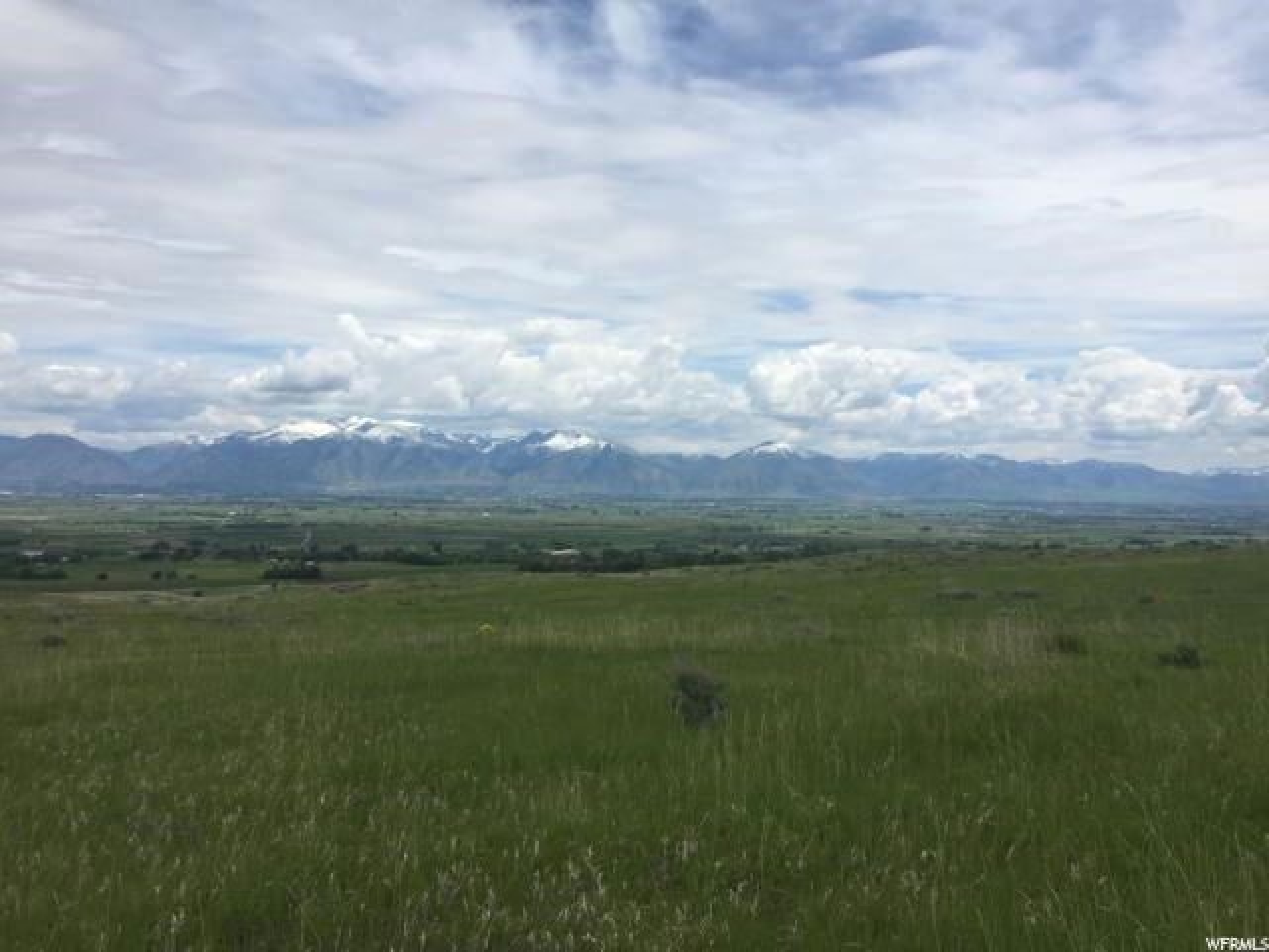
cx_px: 634
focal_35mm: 29
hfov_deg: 61.7
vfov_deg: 48.2
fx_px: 1063
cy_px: 476
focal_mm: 4.15
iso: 32
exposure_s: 1/3300
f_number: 2.2
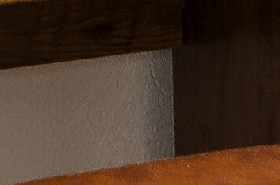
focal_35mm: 238
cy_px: -357
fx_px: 1848
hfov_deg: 8.6
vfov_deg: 5.4
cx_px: -8
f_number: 7.1
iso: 100
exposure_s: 1/80
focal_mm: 20
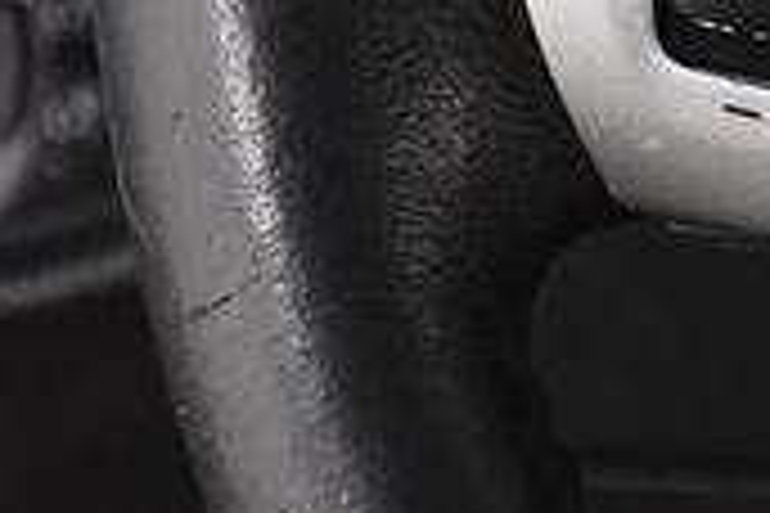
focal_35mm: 336
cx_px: 1000
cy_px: -335
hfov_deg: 6.1
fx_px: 7186
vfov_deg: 4.1
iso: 2500
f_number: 5
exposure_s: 1/200
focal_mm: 60
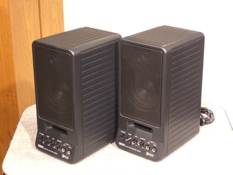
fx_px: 538
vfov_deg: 18.4
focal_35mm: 80
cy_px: 88
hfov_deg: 24.4
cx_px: 116
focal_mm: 16.6
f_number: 4.4
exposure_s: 1/3.33
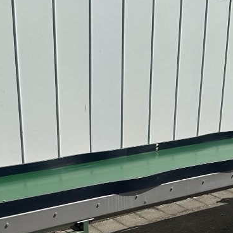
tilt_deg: -18.7
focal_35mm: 59
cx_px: 109
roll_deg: +0.4
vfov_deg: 28.3
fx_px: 449
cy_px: 196
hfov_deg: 29.1
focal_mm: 6.86
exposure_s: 1/8197
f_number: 1.78
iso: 80
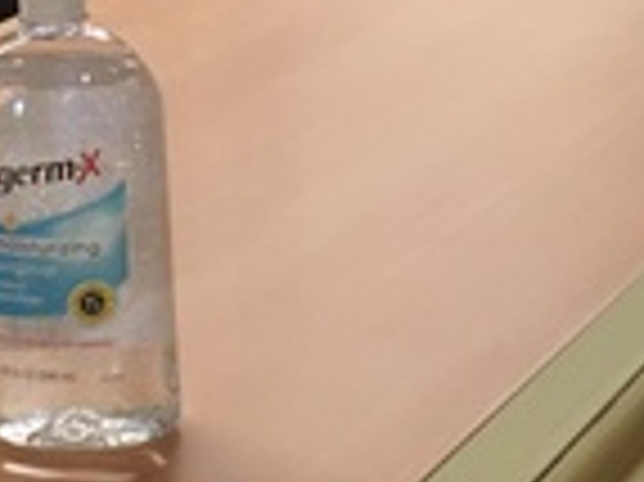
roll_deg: +0.8
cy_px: -45
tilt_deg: -17.7
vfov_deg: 11.2
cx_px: 257
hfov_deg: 15.2
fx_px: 2417
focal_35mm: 130
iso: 125
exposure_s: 1/30
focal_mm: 4.15
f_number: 2.2
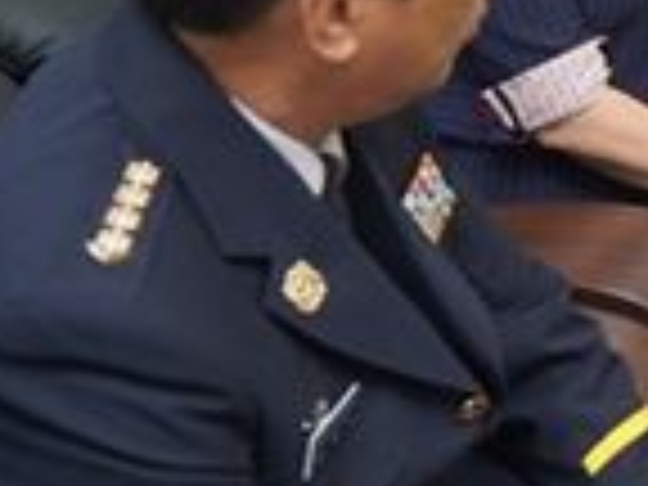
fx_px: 2171
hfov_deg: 14.1
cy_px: -346
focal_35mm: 116
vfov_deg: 11.9
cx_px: 1318
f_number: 4
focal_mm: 29
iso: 1600
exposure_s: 1/160
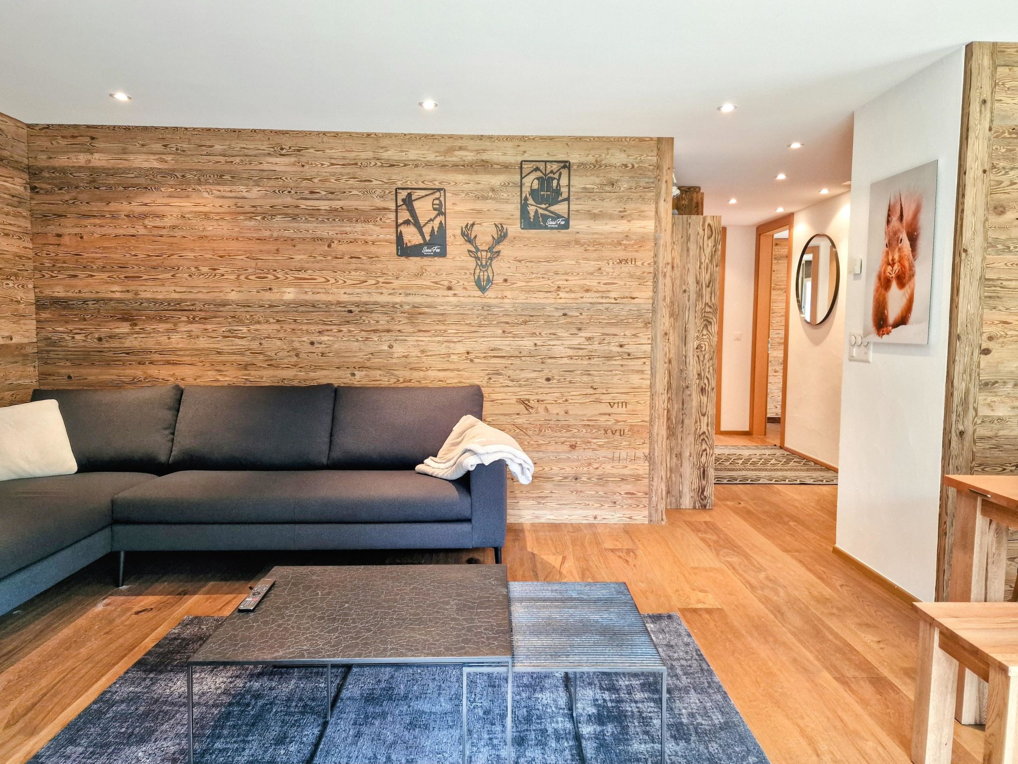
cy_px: 382
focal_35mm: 23
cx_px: 509
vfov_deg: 58.9
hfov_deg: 73.9
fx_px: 676
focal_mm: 6.4
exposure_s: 1/100
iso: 320
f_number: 1.8
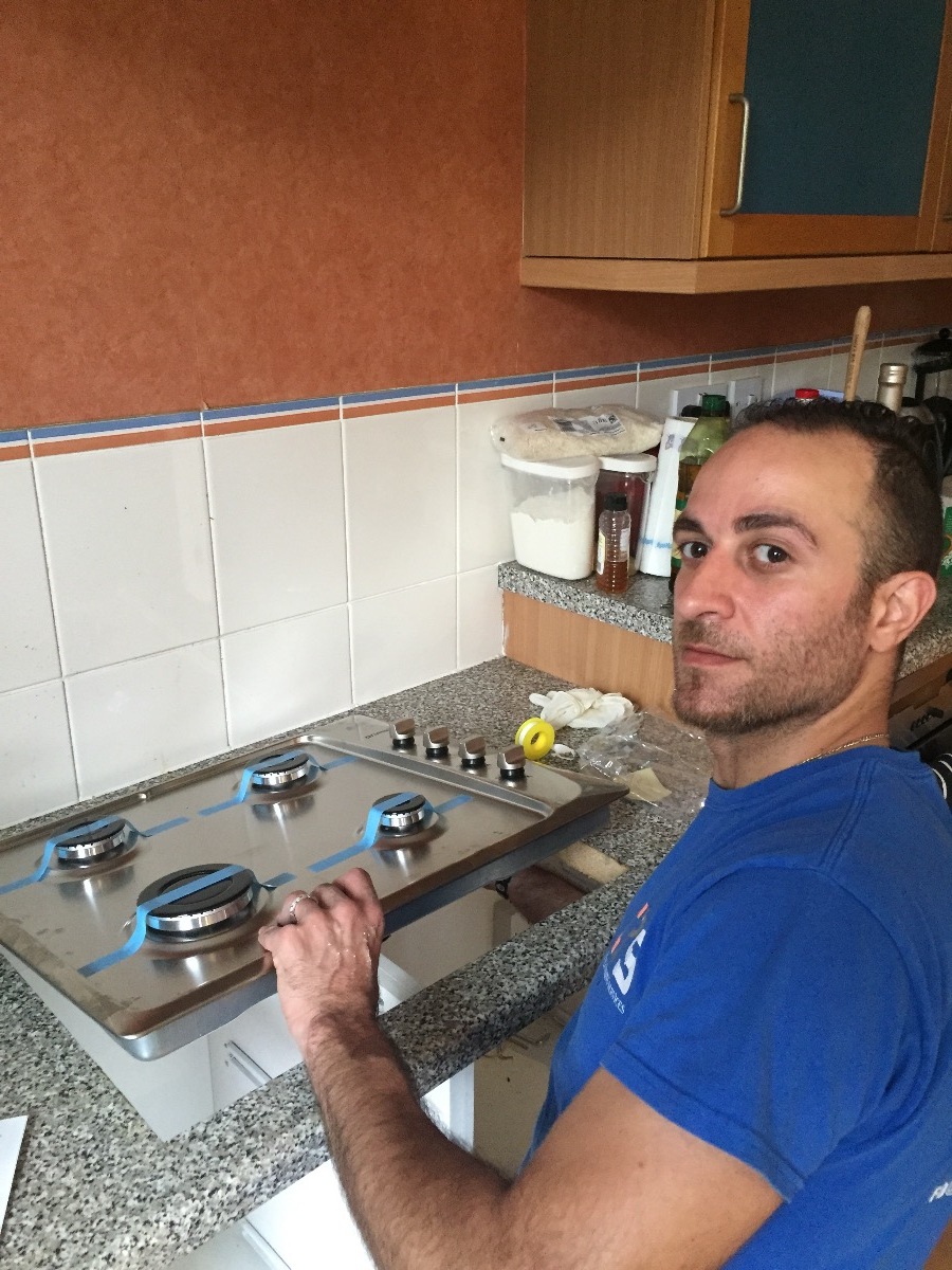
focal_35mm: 29
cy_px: 635
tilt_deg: -19.9
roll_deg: +0.1
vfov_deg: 61.7
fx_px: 1063
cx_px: 476
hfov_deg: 48.2
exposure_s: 1/30
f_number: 2.2
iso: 250
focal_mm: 4.15
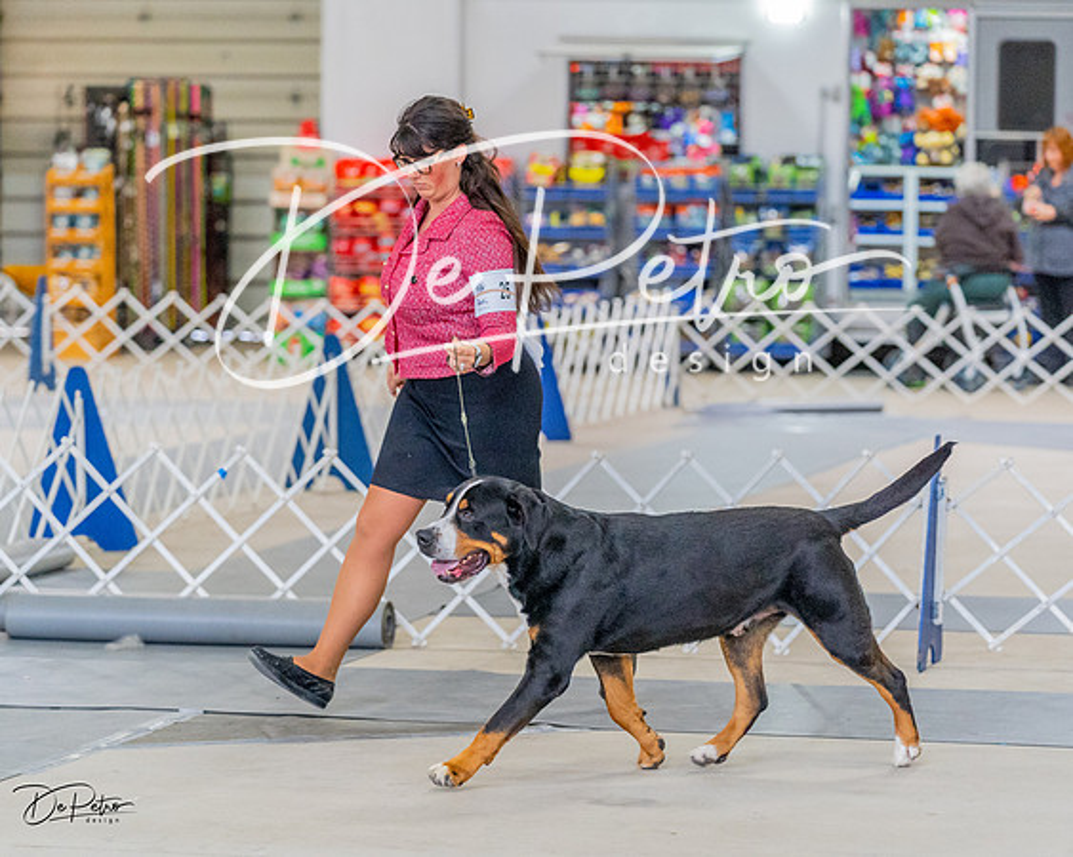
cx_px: 536
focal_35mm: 151
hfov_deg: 12.8
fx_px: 4791
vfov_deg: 10.2
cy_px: 428
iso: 6400
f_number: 3.5
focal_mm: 134
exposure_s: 1/400
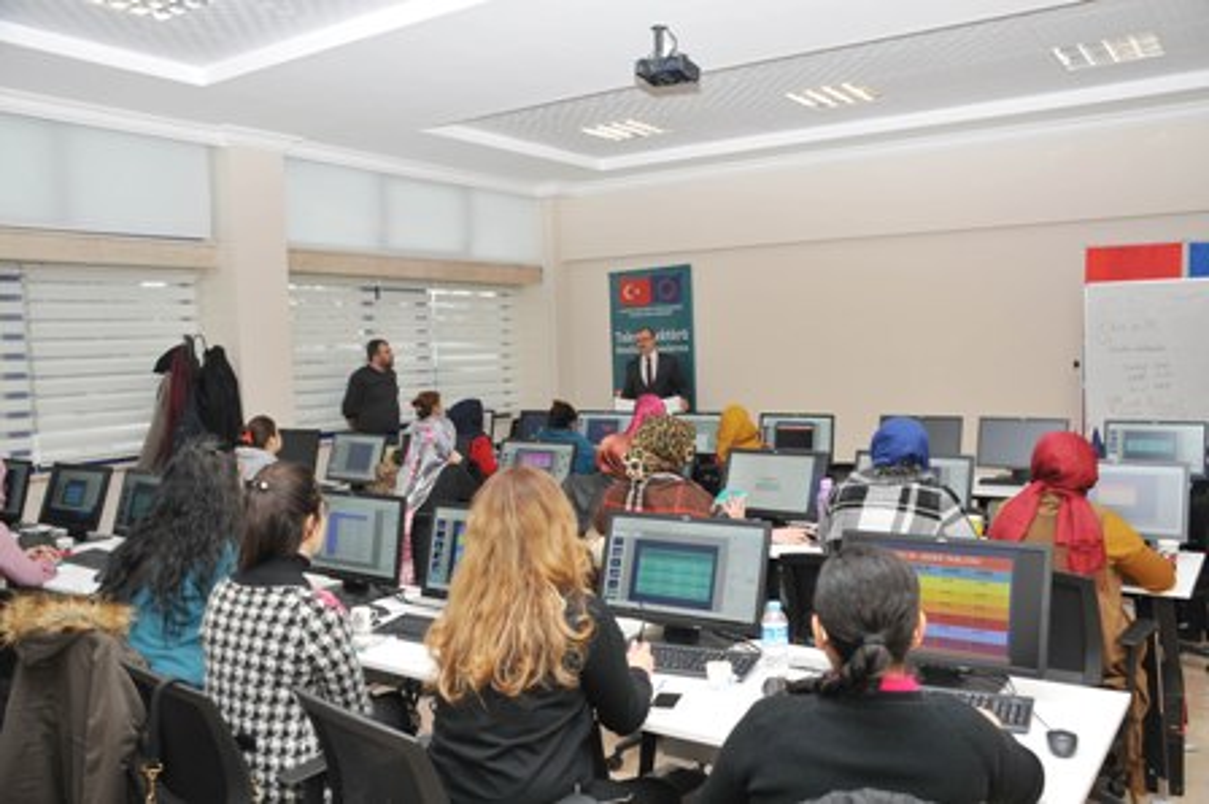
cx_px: 604
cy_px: 402
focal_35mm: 30
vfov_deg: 43.5
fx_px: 1007
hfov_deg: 62.0
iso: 320
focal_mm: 20
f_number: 4.5
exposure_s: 1/100
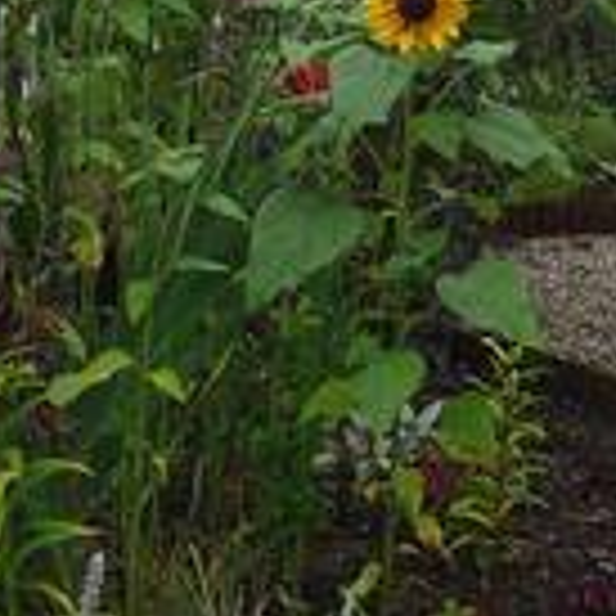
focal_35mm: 99
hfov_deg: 17.6
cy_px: -76
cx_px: 351
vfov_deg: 17.0
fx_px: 1993
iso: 80
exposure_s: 1/320
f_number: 2.8
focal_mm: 5.2
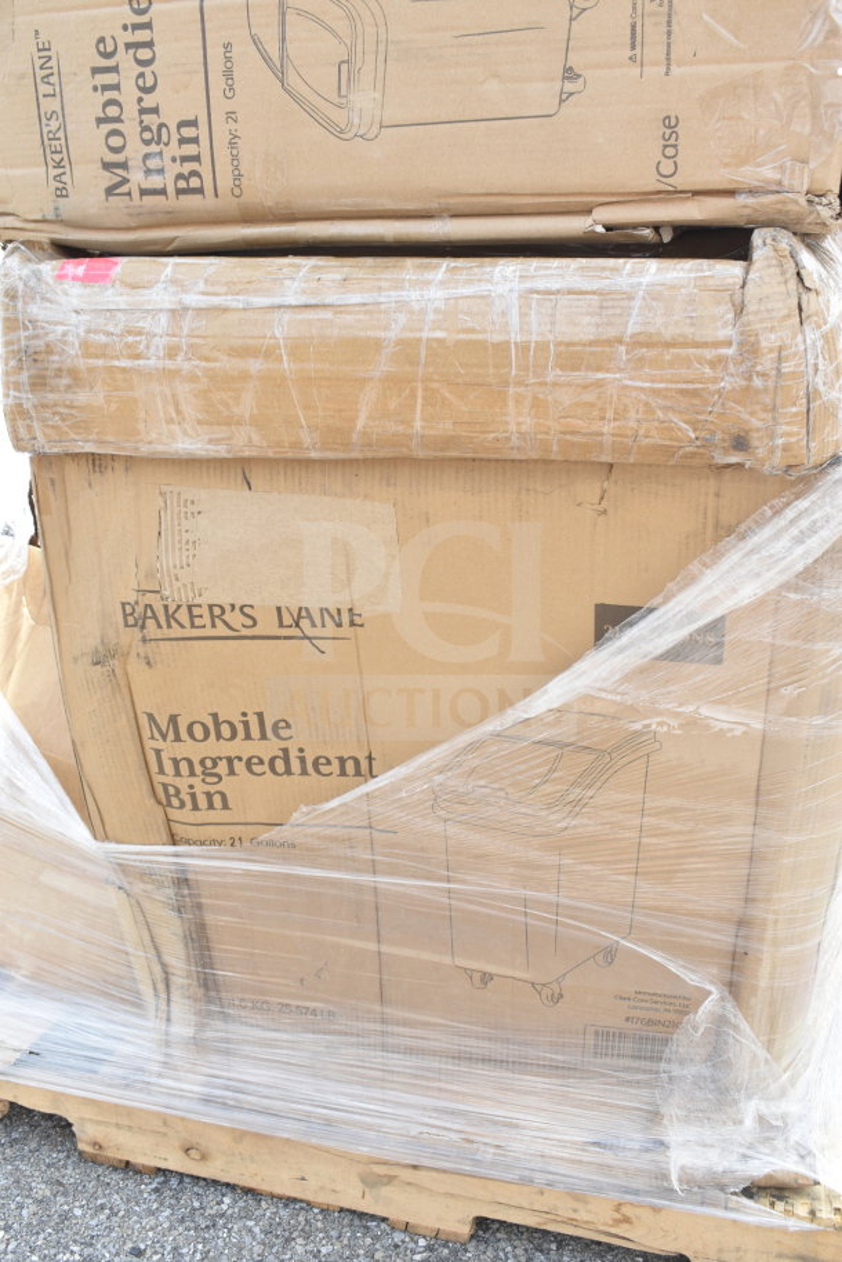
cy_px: 631
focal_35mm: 36
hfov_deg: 36.9
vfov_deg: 53.1
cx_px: 421
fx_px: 1263
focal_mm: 24
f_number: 7.1
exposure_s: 1/200
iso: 200
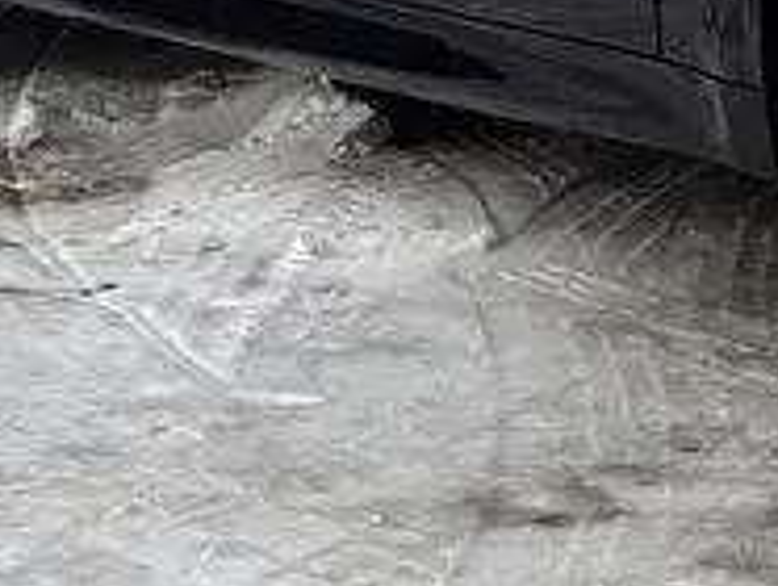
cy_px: -285
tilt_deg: -4.3
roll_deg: -2.9
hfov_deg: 9.5
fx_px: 4636
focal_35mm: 206
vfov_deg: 7.1
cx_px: 866
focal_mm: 6.76
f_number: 1.78
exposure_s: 1/3425
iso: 64
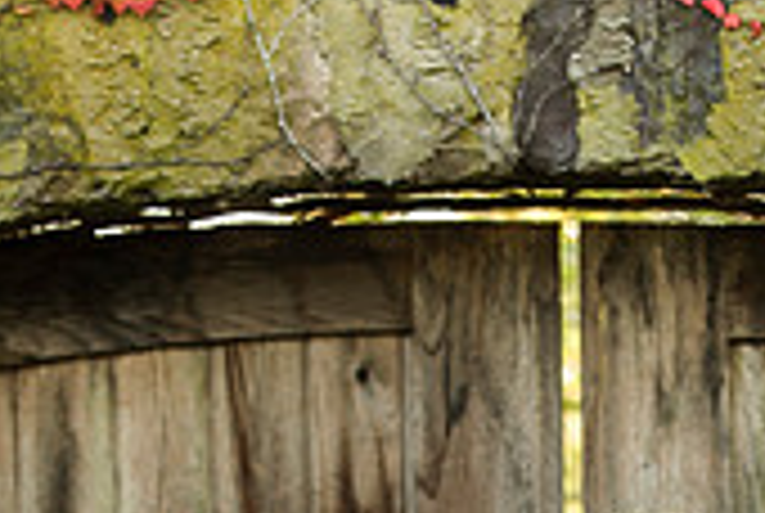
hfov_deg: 6.7
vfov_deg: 4.5
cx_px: 628
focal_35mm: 306
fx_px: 6514
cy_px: 828
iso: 800
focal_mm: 86
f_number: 2.8
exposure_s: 1/1000
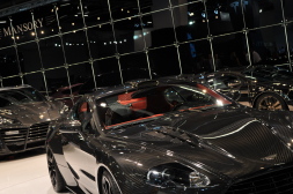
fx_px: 478
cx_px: 153
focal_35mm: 59
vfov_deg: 23.0
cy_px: 121
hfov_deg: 34.1
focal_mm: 25
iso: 250
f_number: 5.6
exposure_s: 1/30
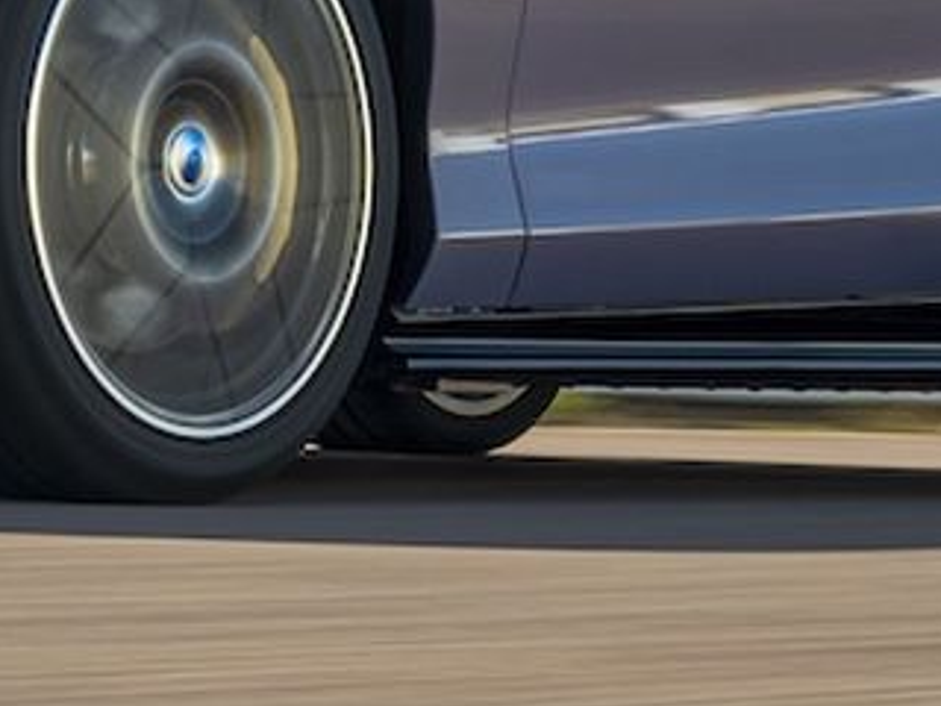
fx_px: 5491
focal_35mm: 202
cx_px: 206
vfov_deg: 7.3
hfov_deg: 9.8
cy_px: 85
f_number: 16
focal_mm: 35
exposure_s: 1/15
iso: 50
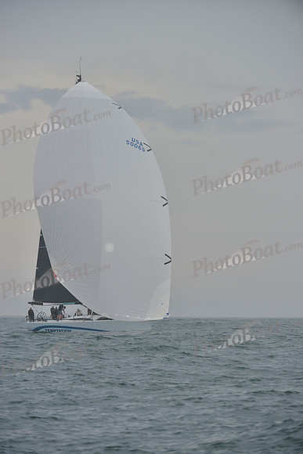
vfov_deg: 10.3
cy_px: 227
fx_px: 2523
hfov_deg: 6.9
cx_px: 152
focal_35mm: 200
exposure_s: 1/800
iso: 280
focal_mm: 200
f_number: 5
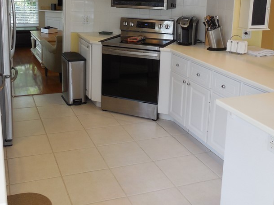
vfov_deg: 33.4
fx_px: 332
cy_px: 44
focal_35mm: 42
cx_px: 111
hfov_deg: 44.6
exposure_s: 1/60
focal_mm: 4.5
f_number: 3.1
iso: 125
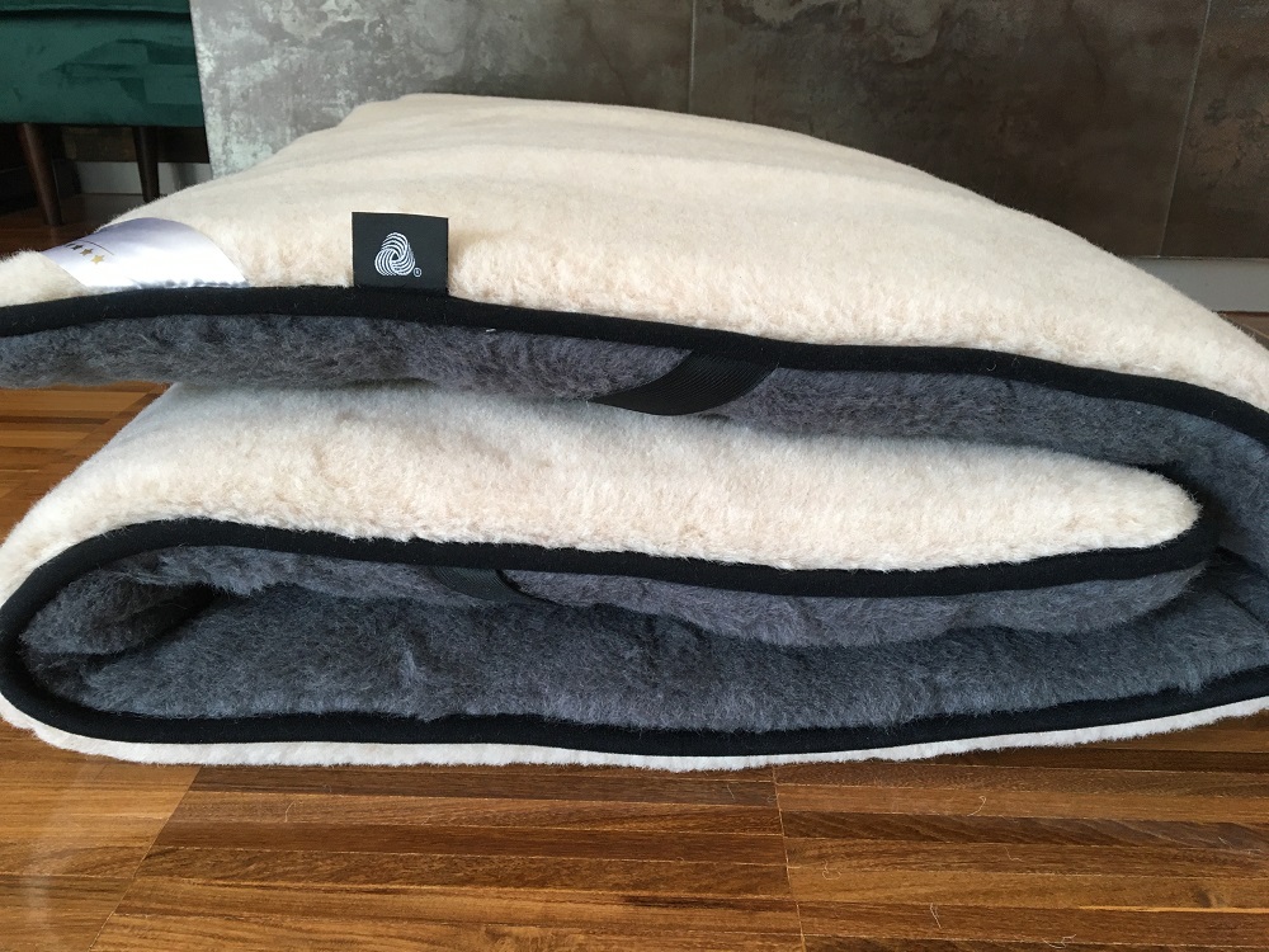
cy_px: 476
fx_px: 1063
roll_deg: -2.3
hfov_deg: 61.7
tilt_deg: -22.4
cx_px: 634
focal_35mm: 29
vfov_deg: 48.2
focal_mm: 4.15
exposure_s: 1/33
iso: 64
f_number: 2.2
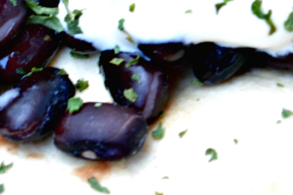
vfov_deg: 3.1
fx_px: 3592
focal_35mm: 442
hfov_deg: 4.7
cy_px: -236
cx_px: -50
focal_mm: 55
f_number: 5.6
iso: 400
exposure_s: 1/25
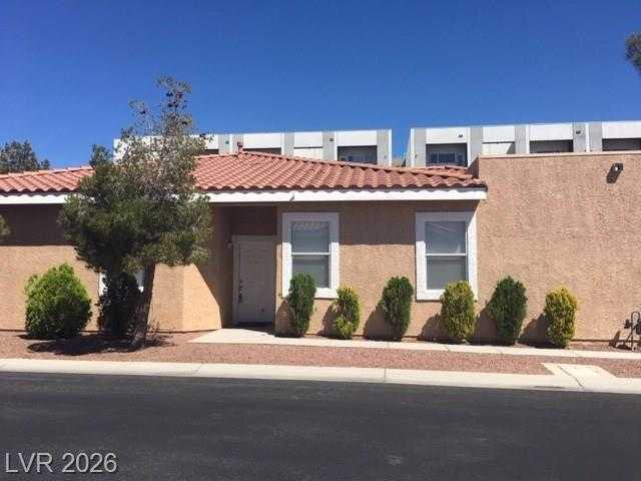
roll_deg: +0.1
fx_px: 537
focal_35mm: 29
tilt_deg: +5.5
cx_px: 320
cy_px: 240
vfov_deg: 48.2
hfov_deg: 61.7
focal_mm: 4.15
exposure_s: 1/2262
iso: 25
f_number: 2.2
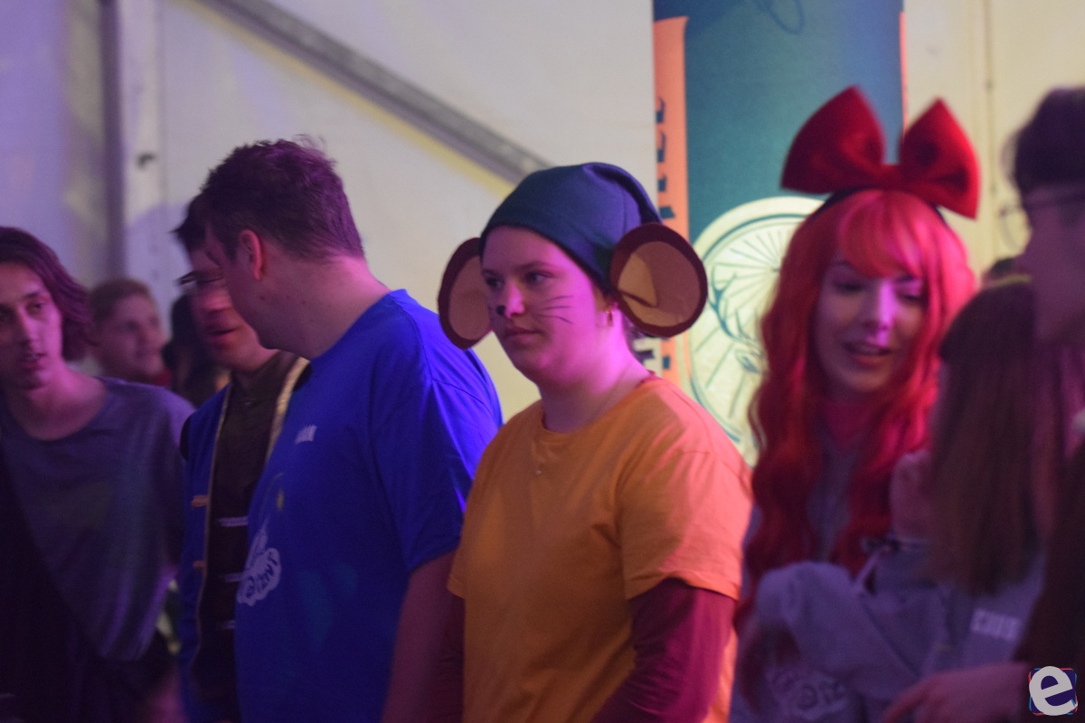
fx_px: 4294
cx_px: 542
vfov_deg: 9.6
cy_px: 362
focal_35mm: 142
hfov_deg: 14.4
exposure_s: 1/15
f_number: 2.8
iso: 3200
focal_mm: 95
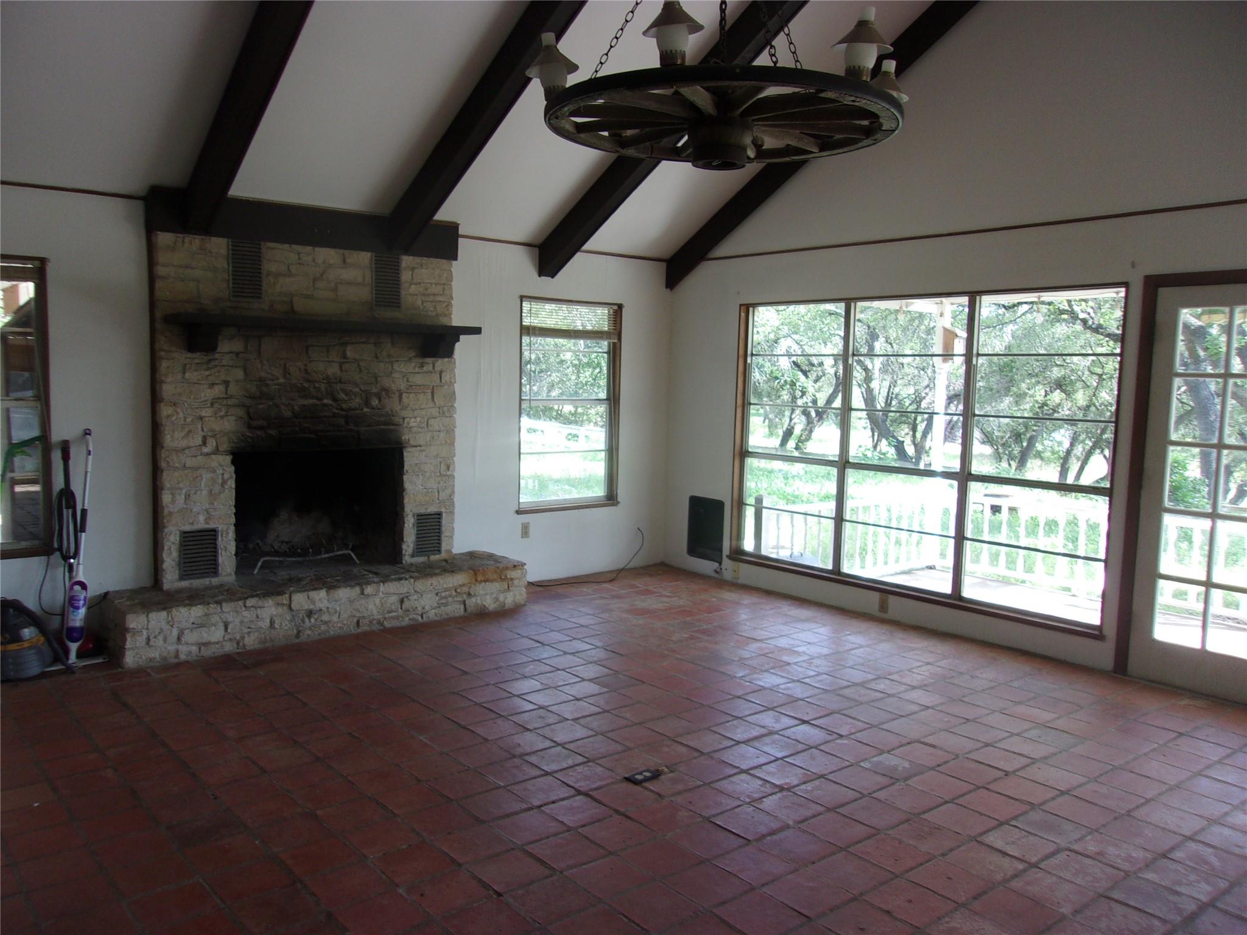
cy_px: 468
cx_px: 624
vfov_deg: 51.4
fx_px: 973
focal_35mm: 27
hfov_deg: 65.3
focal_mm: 4.9
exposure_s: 1/70
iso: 80
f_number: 3
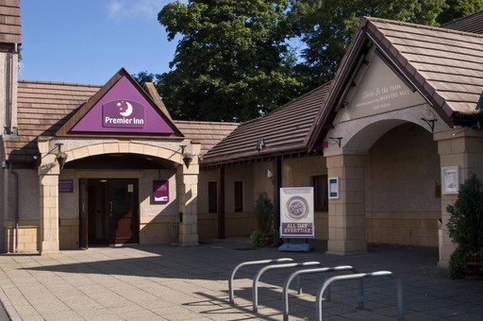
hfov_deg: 46.5
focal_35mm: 42
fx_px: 563
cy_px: 160
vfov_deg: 31.8
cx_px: 242
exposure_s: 1/125
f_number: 11
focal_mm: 28
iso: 200
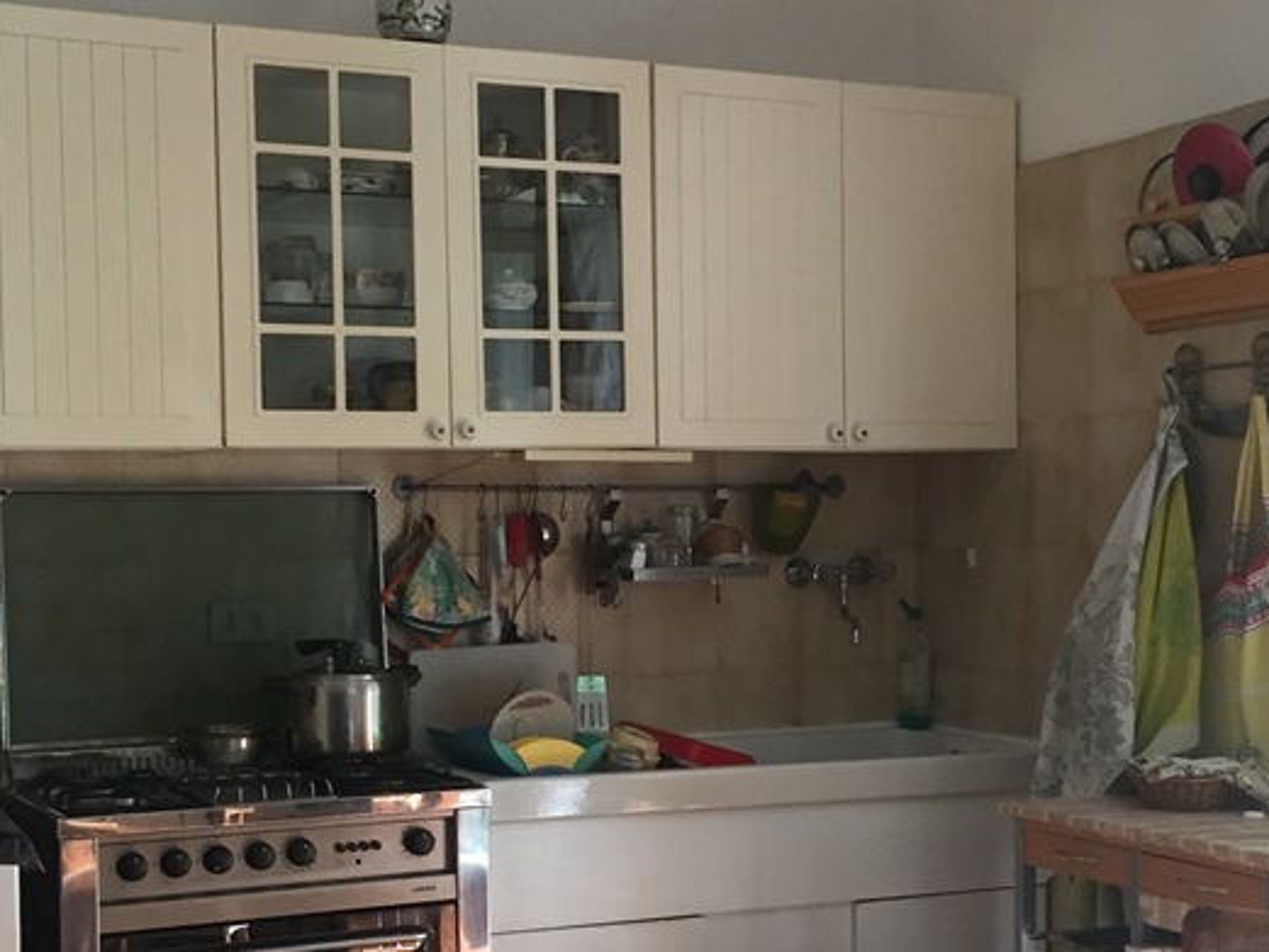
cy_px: 604
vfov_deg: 25.6
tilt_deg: -0.6
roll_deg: -0.4
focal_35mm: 57
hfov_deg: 33.8
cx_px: 655
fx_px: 2090
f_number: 2.2
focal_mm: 4.15
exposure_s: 1/33
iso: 80
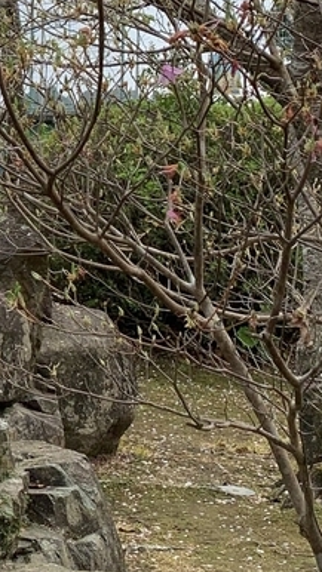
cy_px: 218
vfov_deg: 24.1
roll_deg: +0.2
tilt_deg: -0.2
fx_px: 1336
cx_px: -246
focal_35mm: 88
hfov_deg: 12.6
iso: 25
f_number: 1.8
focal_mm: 4.25
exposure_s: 1/1100
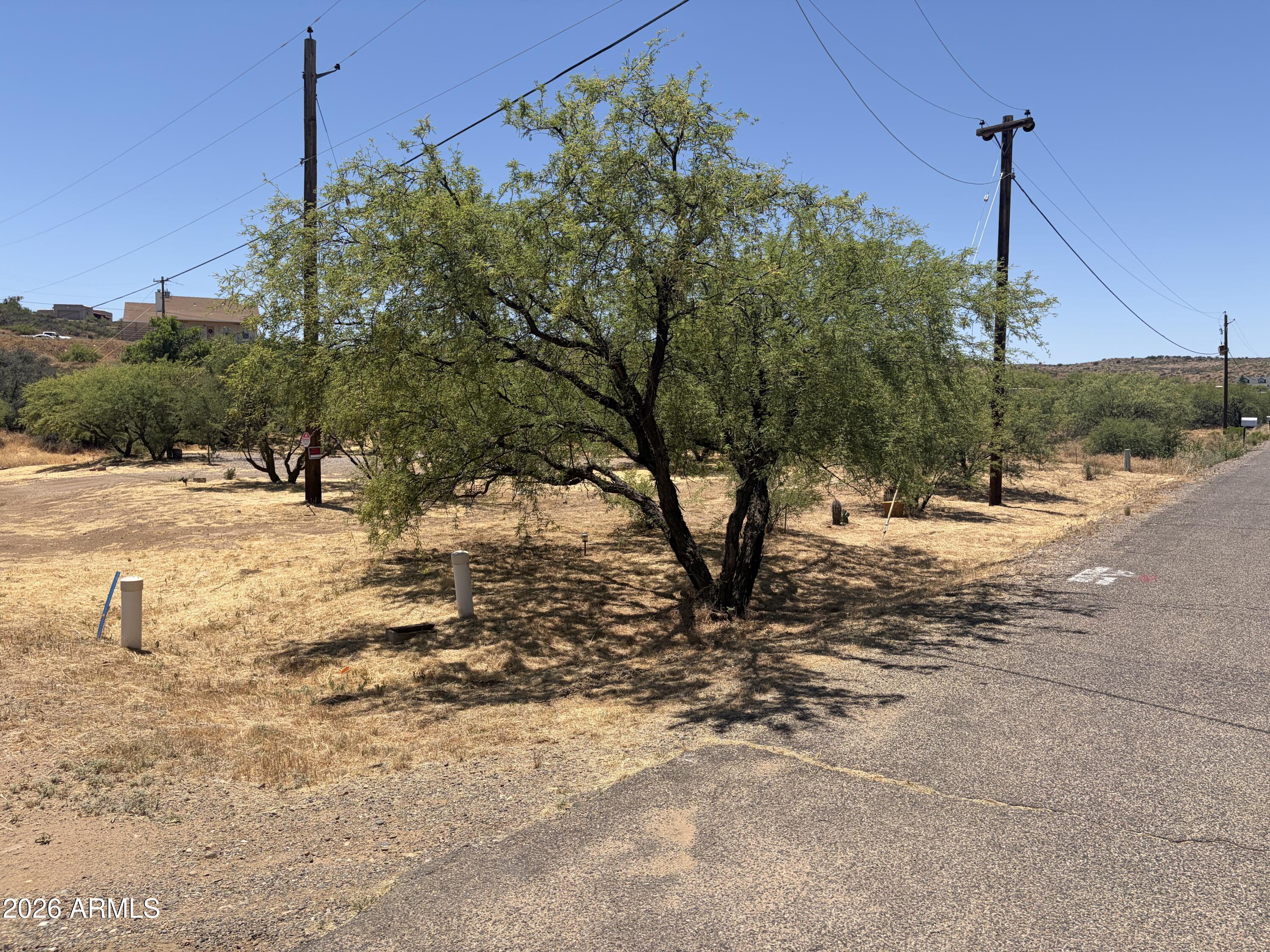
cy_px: 476
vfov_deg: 53.1
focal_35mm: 26
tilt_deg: -3.6
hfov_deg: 67.3
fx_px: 954
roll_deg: +0.0
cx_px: 635
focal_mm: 5.96
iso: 50
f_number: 1.6
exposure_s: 1/4065
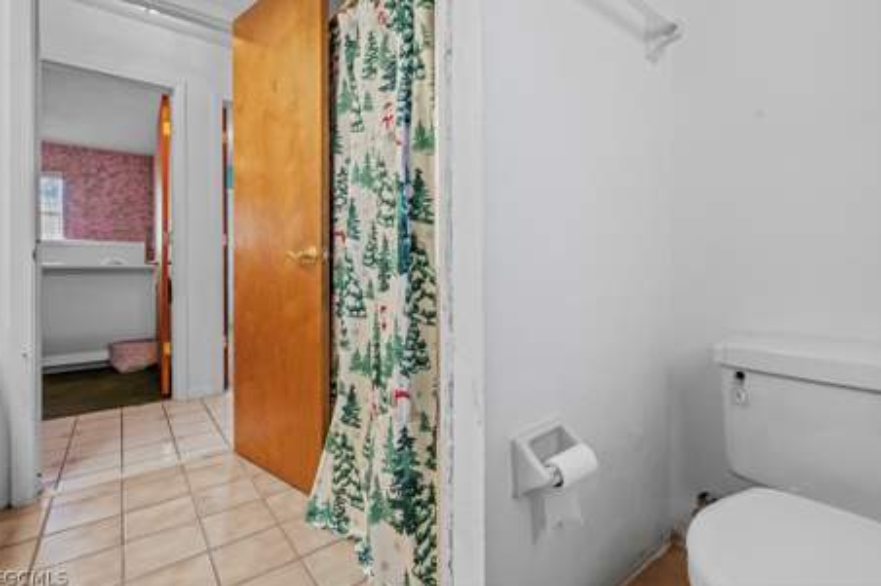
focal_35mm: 17
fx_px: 416
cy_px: 280
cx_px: 456
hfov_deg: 93.3
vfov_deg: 70.4
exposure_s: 1.3
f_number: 8
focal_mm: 16
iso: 100
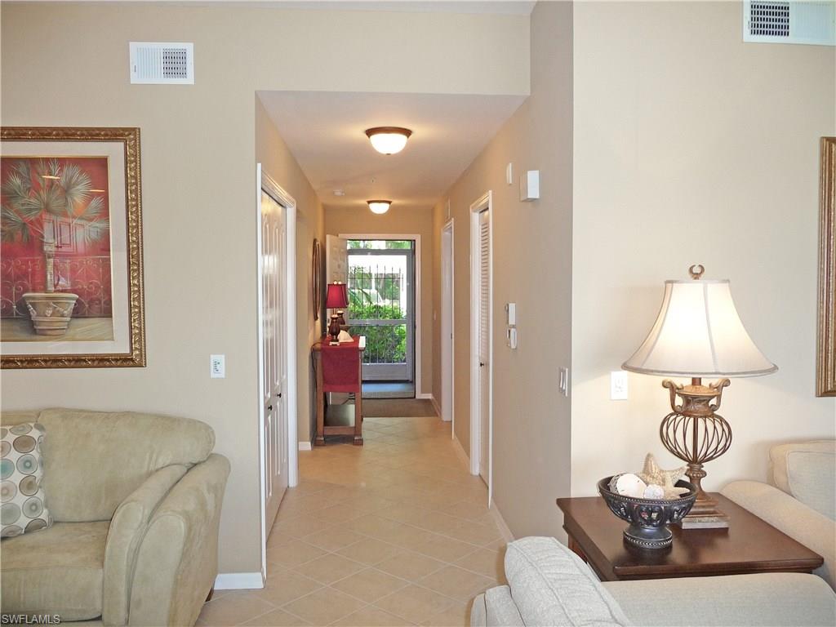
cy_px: 314
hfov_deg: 63.4
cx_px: 418
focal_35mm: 28
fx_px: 676
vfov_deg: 49.7
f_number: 3.3
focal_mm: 4.7
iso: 160
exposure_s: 1/30
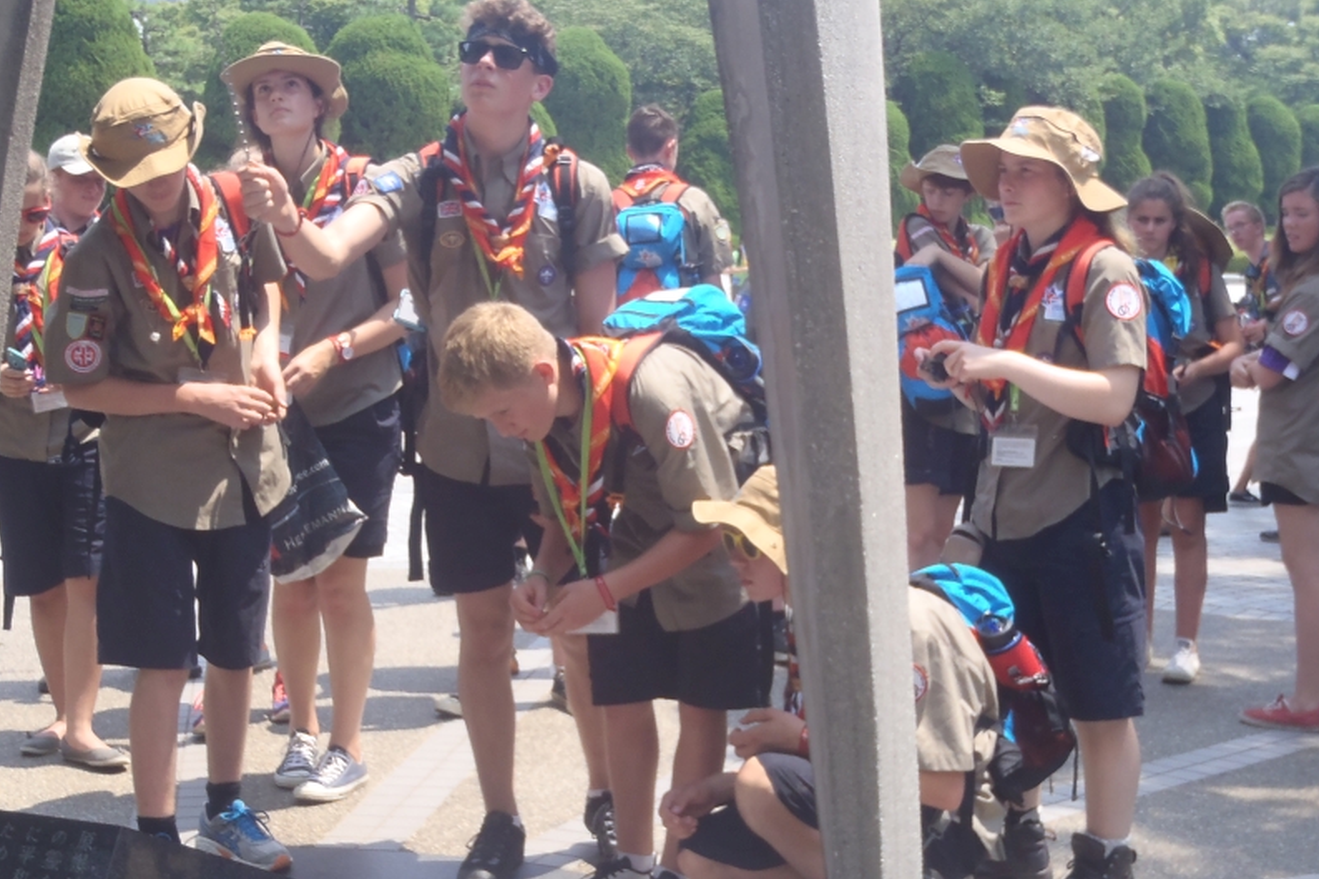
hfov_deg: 33.9
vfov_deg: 23.0
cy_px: 457
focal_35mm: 59
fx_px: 2161
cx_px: 603
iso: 80
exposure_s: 1/160
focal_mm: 7.57
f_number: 5
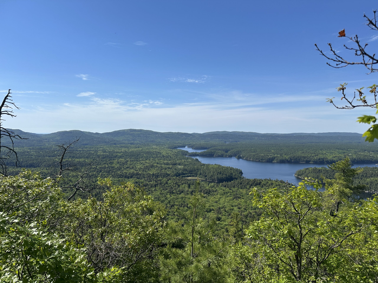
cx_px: 189
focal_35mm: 24
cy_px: 142
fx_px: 262
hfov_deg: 71.6
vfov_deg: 56.8
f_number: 1.78
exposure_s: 1/6211
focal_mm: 6.86
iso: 80
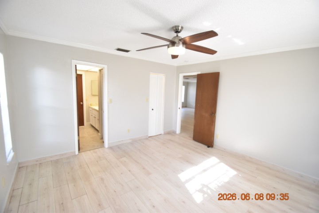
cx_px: 160
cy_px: 106
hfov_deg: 100.4
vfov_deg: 77.3
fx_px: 133
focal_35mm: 15
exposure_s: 1/60
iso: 800
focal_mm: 10
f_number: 3.5
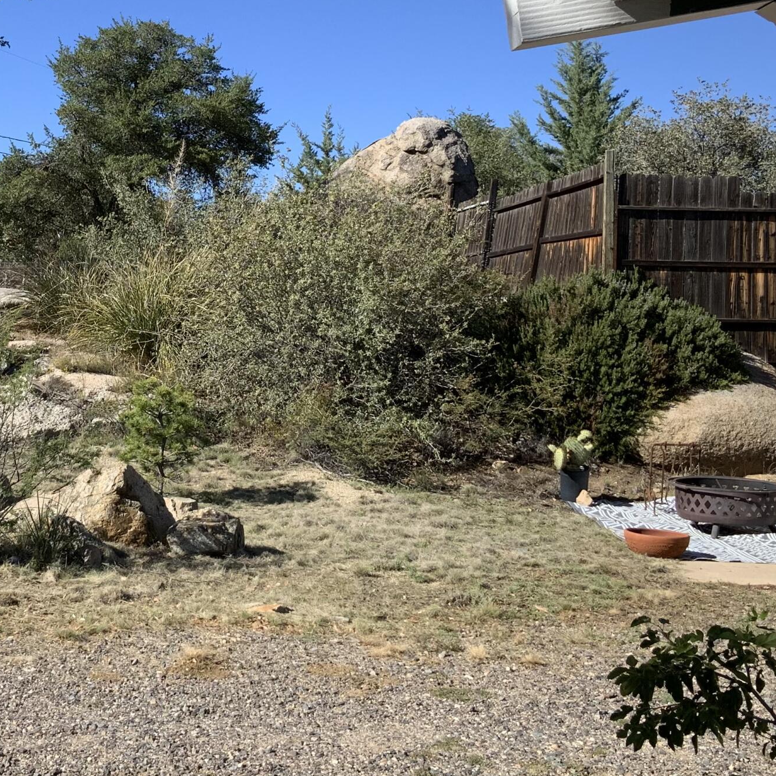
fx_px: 1471
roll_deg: -0.5
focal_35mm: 58
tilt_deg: +1.8
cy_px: 261
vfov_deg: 29.4
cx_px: 150
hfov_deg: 28.9
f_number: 1.8
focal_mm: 3
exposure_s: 1/1534
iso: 16
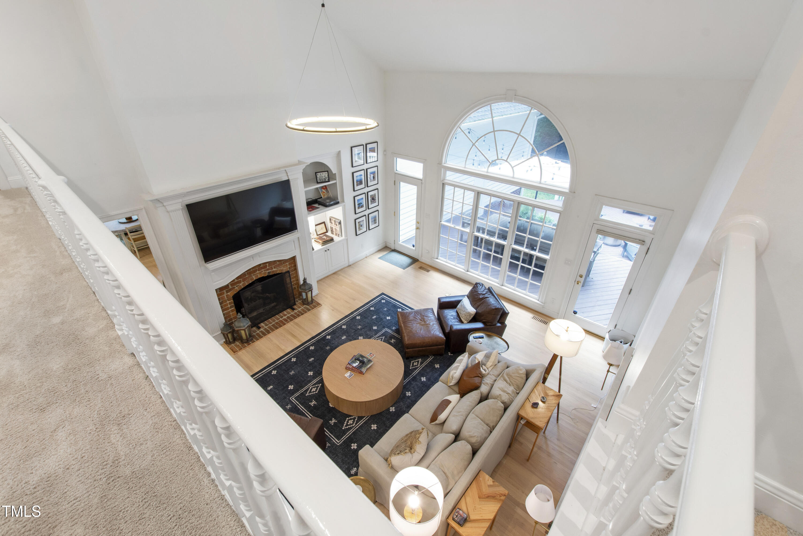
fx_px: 335
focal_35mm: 15
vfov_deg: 77.3
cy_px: 268
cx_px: 402
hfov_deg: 100.4
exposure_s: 1/1.67
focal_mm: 10
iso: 100
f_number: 8
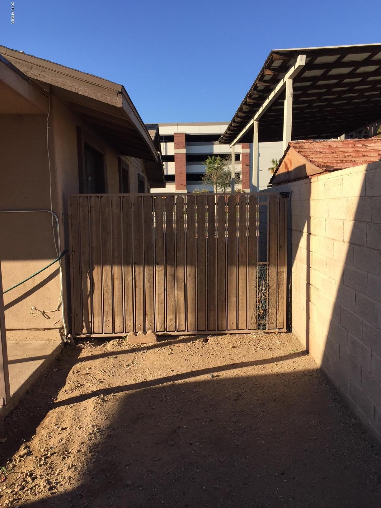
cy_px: 254
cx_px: 190
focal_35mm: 29
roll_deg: +1.2
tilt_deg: -5.9
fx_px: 426
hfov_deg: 48.2
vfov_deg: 61.7
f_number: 2.2
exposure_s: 1/1412
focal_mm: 4.15
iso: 32
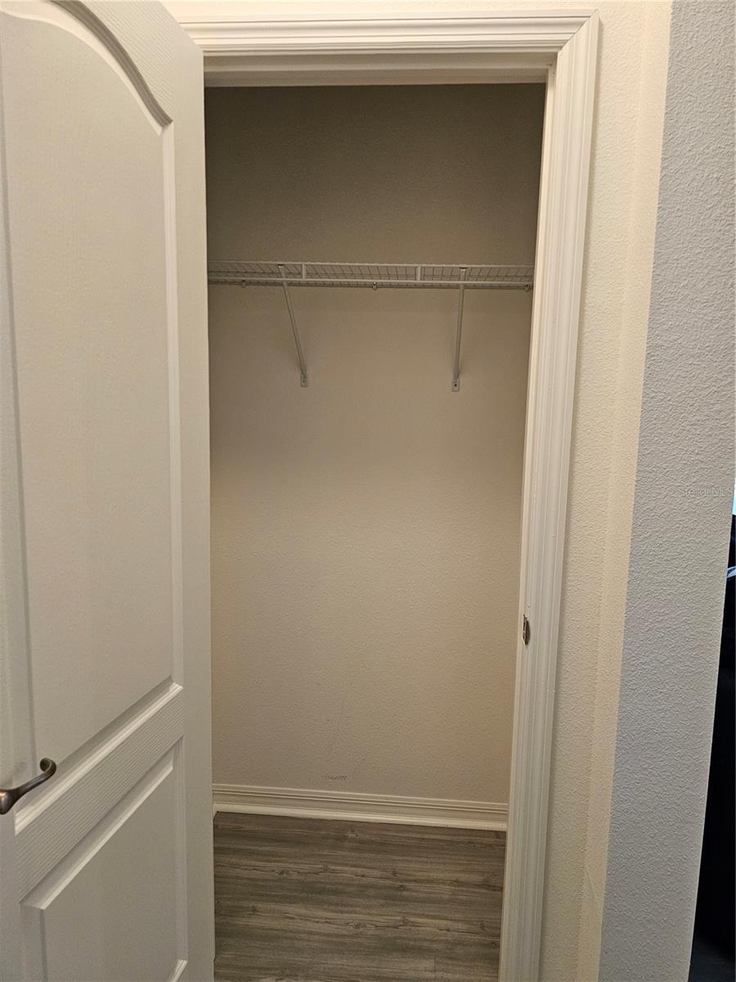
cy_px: 491
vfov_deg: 73.9
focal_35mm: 23
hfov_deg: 58.9
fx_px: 652
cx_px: 368
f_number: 1.7
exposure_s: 1/120
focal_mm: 6.3
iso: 800
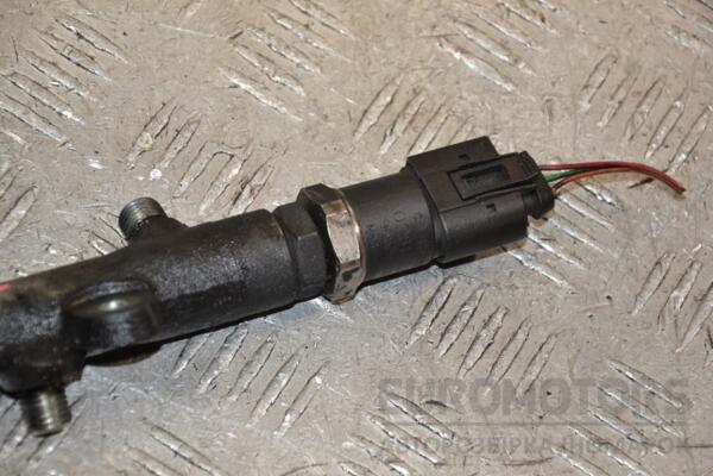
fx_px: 2733
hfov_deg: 14.9
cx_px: 356
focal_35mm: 138
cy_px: 238
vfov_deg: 9.9
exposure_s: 1/200
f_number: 5.6
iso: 800
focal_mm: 92
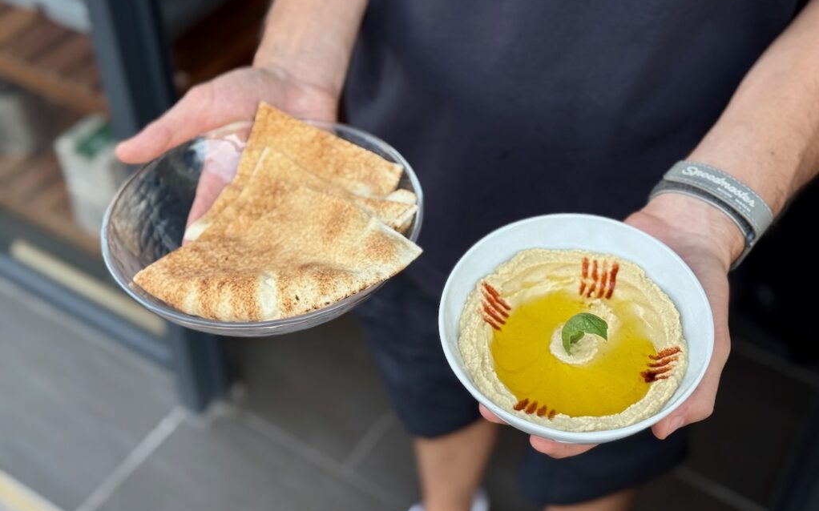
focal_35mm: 51
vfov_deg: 25.3
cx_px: 410
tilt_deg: -45.2
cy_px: 251
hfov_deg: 39.6
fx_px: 1138
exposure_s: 1/315
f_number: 1.78
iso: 64
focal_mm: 6.76
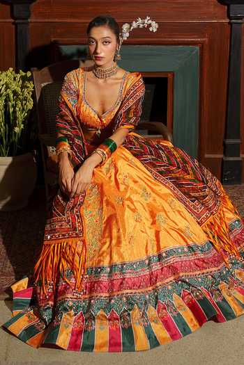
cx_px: 122
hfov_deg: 37.9
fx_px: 356
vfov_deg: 54.4
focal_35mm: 35
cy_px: 182
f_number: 2
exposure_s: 1/1000
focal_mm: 35
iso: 400
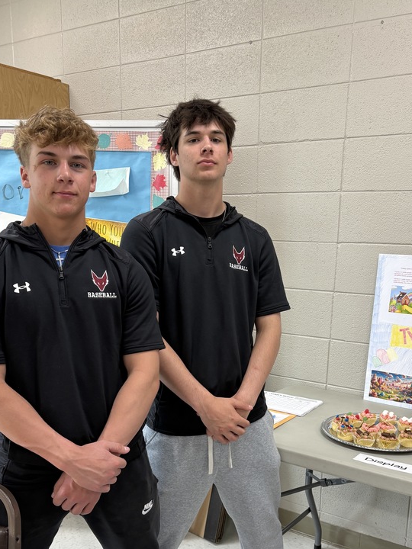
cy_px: 374
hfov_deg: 38.6
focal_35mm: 37
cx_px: 228
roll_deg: -1.5
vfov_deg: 49.1
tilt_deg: -14.4
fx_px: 587
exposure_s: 1/75
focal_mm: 5.96
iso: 100
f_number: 1.6
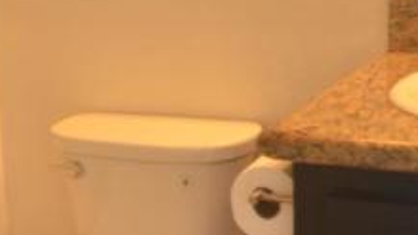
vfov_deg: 14.3
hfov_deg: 24.6
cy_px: 172
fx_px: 933
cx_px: 53
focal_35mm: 84
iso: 450
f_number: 4
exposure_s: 1/60
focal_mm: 11.5
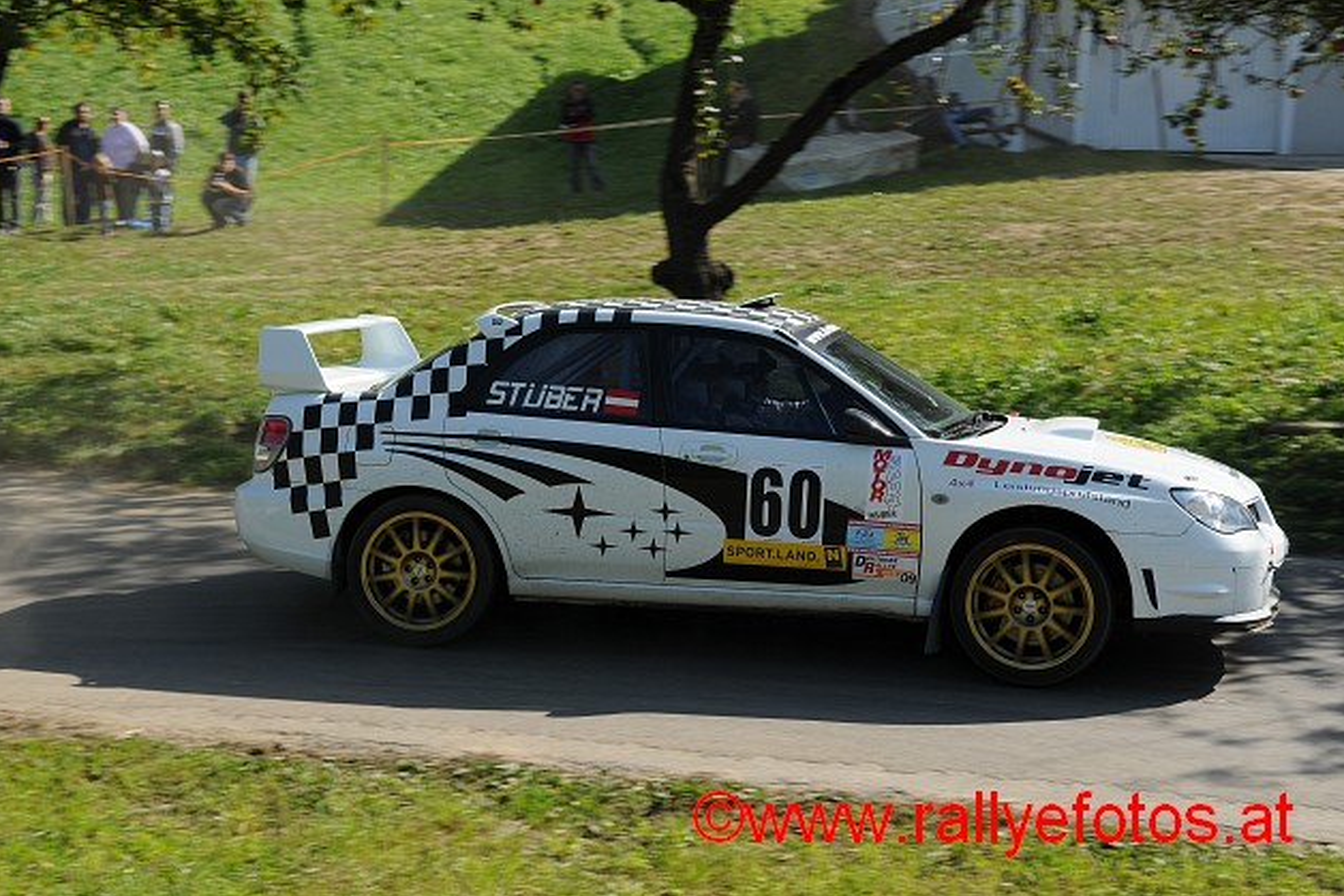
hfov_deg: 34.5
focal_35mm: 58
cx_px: 663
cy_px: 446
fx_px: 2166
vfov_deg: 23.4
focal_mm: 38
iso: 200
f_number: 9
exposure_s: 1/320
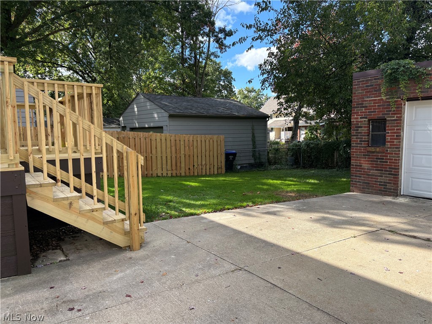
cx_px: 216
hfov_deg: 67.3
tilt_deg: -6.0
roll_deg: +0.2
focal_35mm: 26
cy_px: 162
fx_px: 324
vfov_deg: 53.1
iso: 64
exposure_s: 1/1263
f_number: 1.6
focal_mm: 5.96
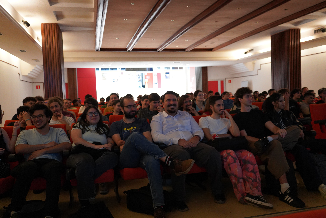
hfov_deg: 61.9
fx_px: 272
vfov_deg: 43.6
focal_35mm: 30
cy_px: 109
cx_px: 163
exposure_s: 1/160
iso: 3200
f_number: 4
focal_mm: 30
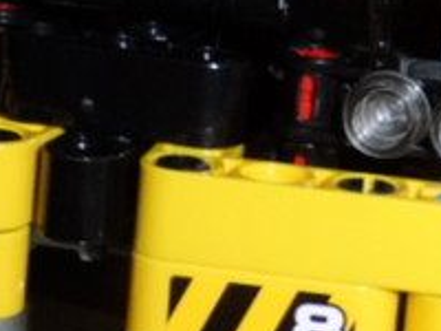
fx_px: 1835
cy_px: -78
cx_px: 456
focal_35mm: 144
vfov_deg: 10.1
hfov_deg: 13.5
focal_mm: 5.3
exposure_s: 1/45
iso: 100
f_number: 3.4
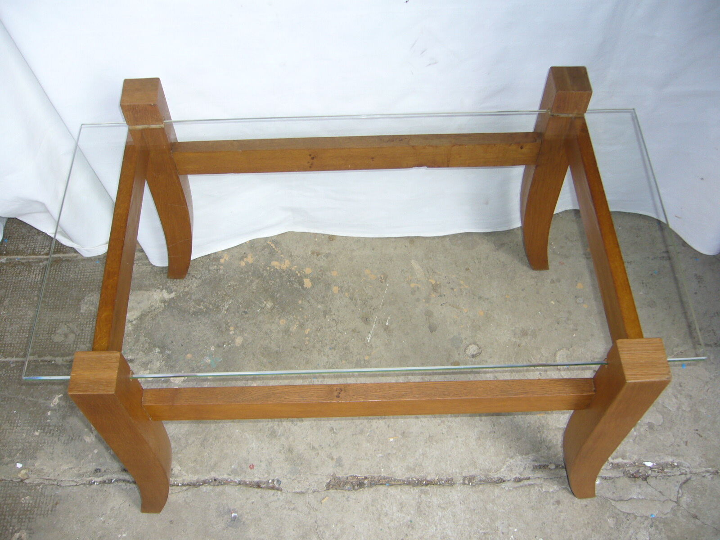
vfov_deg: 40.7
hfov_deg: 52.6
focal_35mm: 35
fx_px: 728
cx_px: 360
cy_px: 270
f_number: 2.8
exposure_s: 1/100
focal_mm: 5.8
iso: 80
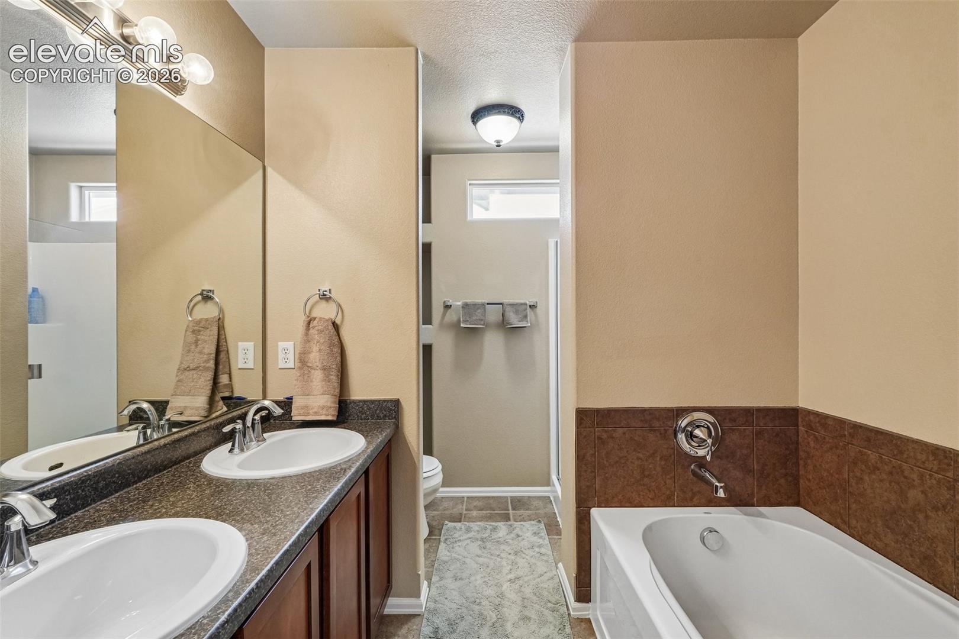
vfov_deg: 77.3
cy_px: 320
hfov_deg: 100.4
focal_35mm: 15
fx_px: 400
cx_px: 480
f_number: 8
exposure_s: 1/6
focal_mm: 10
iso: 800
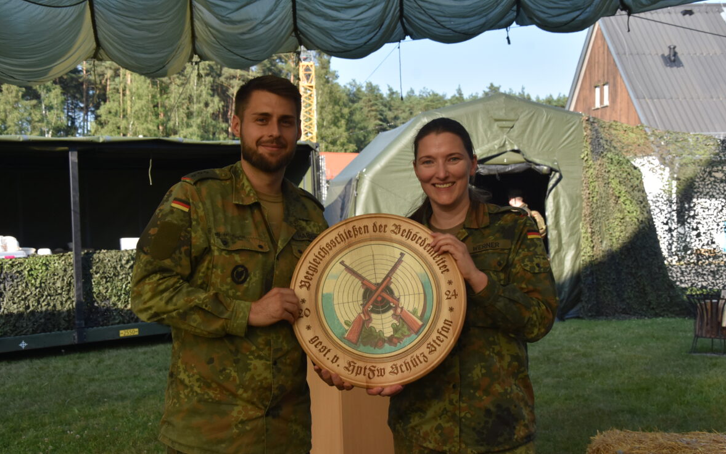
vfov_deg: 24.4
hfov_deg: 38.2
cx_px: 369
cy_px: 227
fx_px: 1049
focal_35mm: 53
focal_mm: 34
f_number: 8
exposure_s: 1/500
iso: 500
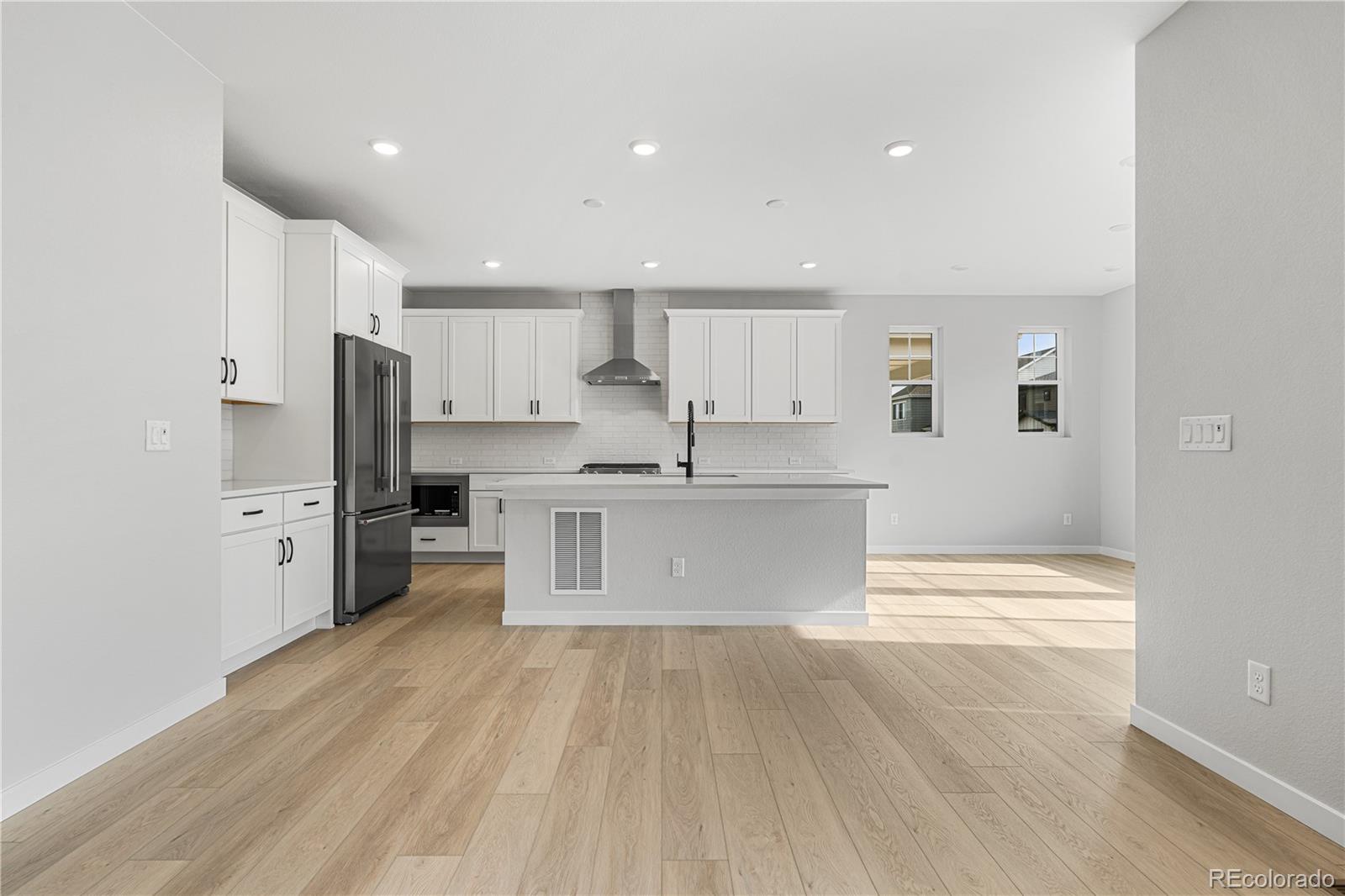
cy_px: 448
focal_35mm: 18
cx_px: 672
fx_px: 654
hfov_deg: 91.6
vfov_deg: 68.9
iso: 100
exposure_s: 1/10
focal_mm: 17.5
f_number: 8
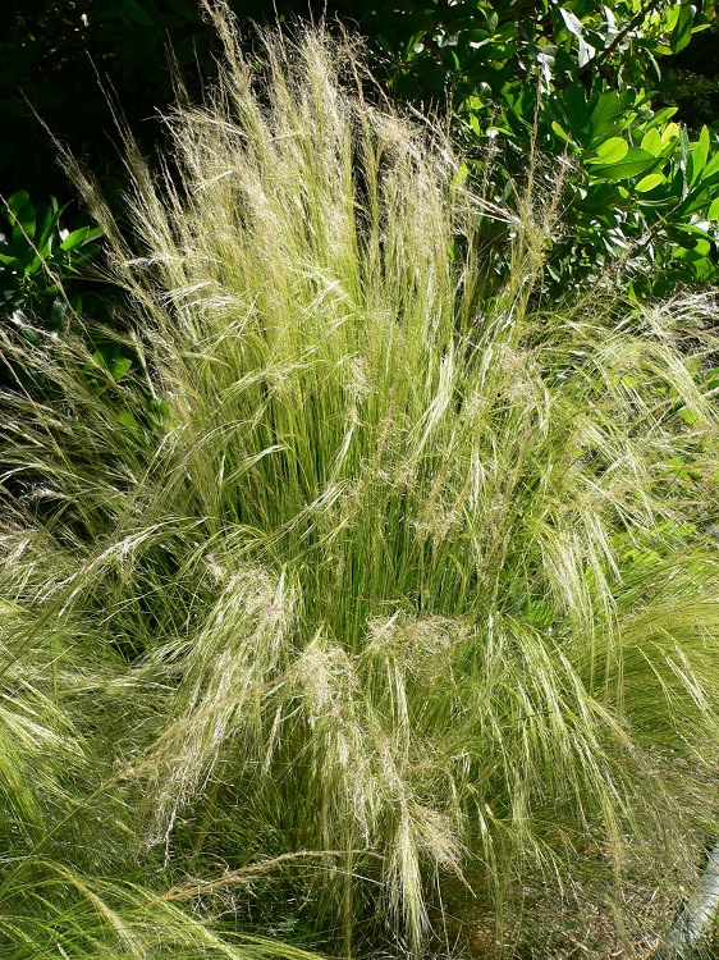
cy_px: 480
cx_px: 360
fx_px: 1995
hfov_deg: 20.4
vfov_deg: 27.0
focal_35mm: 72
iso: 80
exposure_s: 1/400
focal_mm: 12
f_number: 4
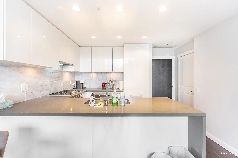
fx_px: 102
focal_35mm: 16
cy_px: 79
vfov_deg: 75.4
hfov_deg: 98.6
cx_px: 119
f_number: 11
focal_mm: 15.5
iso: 100
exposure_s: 1/6
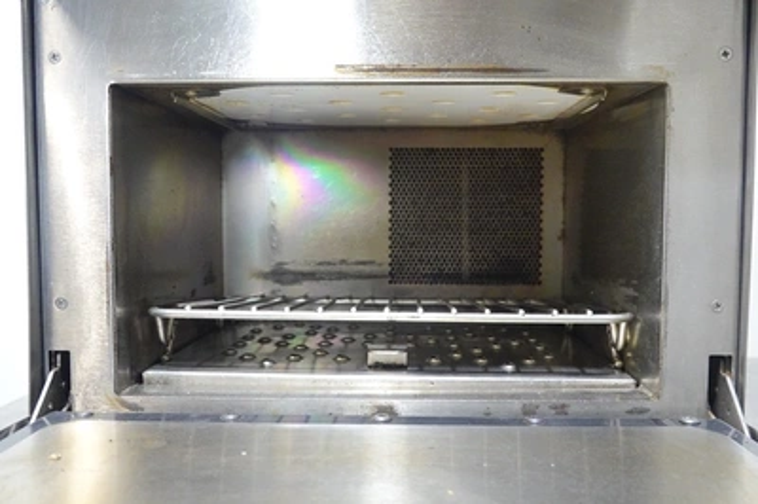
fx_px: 757
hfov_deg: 53.2
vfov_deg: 36.8
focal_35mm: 36
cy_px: 252
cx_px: 379
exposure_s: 1/40
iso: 2000
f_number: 3.5
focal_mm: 13.29
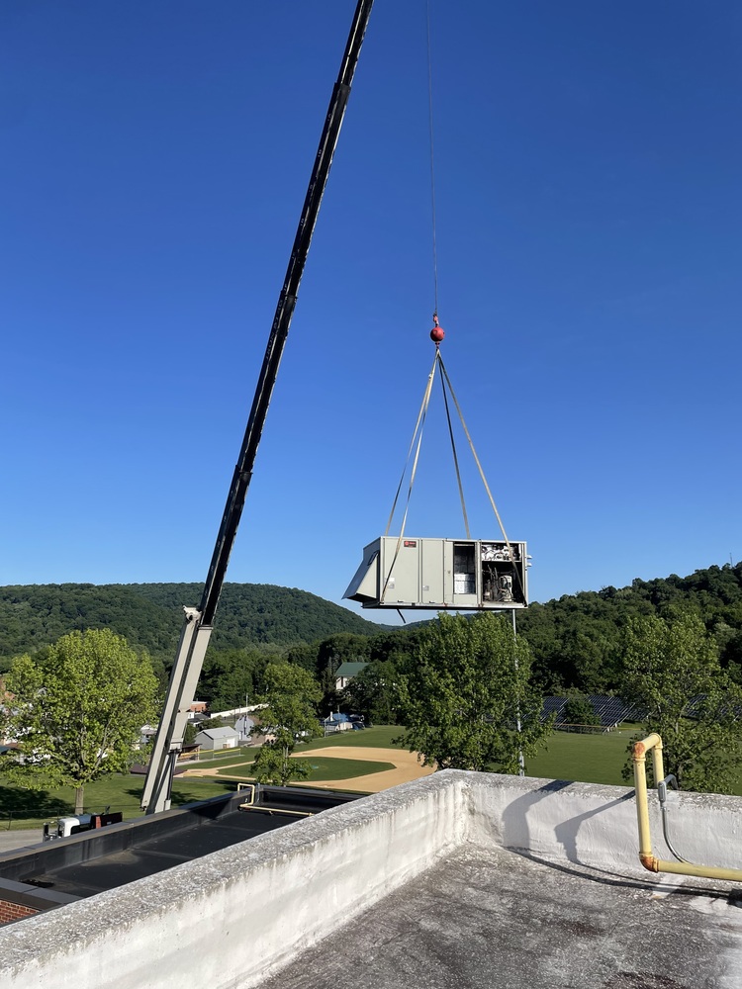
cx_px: 371
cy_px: 494
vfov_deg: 67.3
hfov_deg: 53.1
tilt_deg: +9.6
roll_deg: +1.1
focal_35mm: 26
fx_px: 743
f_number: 1.6
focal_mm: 4.2
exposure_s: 1/4132
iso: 32
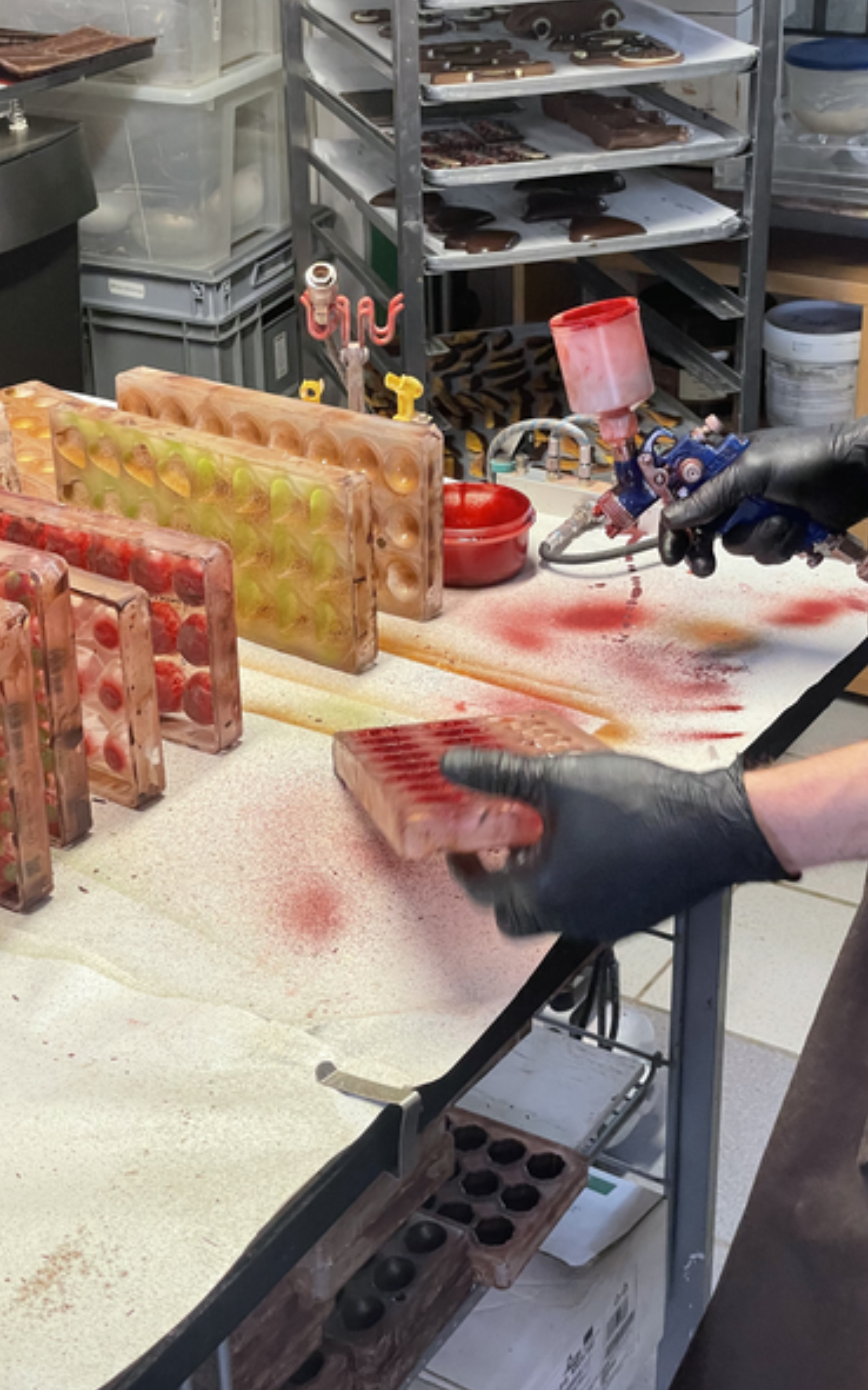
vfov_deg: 36.3
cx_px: 398
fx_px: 2121
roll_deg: +2.3
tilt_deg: -26.9
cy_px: 694
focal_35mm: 56
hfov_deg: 23.1
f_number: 2
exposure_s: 1/50
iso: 250
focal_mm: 6
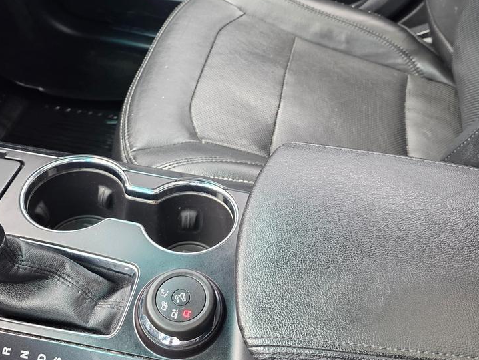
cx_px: 239
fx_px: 568
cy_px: 112
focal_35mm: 41
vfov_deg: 34.7
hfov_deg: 45.8
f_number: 1.7
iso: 200
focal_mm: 6.3
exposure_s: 1/120
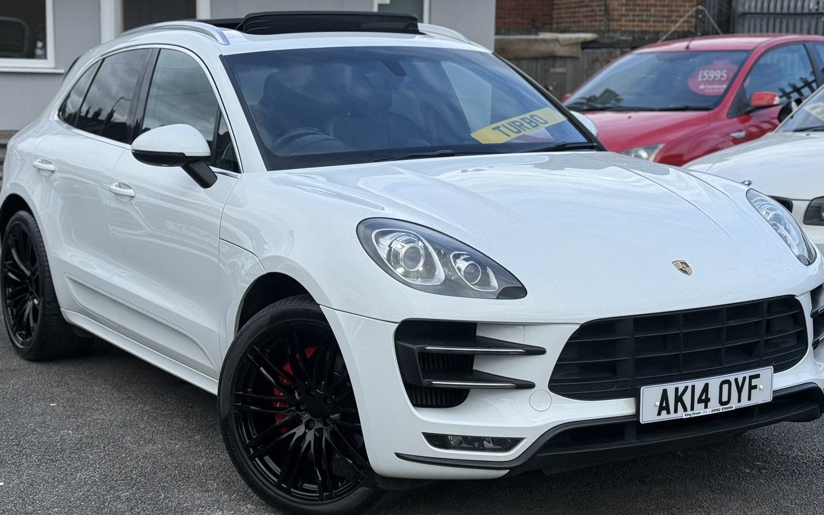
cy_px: 250
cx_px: 437
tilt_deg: -7.2
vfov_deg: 19.4
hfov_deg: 30.6
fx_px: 1505
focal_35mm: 67
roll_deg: -1.2
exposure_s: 1/2577
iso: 64
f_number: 1.78
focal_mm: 6.76
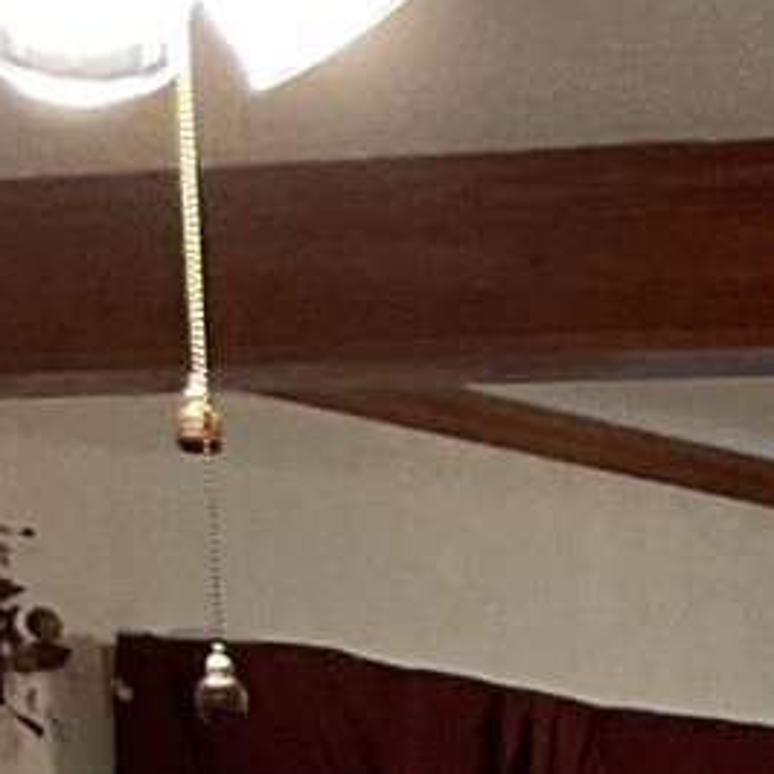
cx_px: 2438
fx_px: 5616
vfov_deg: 7.1
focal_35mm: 222
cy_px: 2209
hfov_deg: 7.0
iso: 160
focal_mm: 3
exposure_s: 1/60
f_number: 1.8
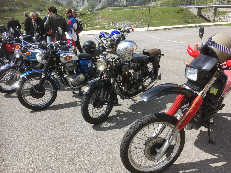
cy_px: 86
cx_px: 116
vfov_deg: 48.2
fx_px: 194
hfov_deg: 61.7
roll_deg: +0.1
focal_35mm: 29
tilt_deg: -18.6
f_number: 2.2
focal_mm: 4.15
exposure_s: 1/999
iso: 25
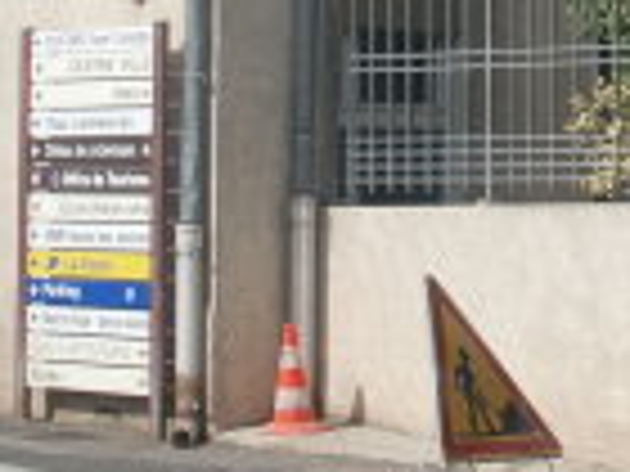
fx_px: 2985
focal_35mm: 164
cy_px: 0
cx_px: 706
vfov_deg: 9.0
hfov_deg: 11.8
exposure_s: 1/160
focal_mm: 6.3
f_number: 7.9
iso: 64
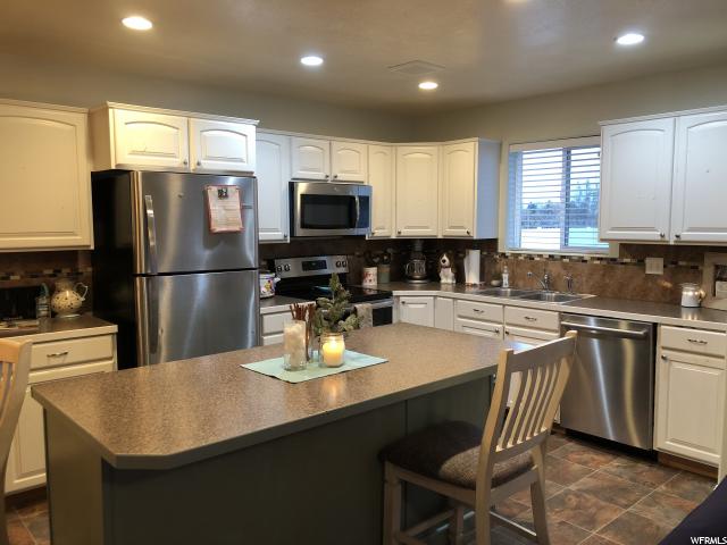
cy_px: 272
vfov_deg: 49.7
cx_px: 364
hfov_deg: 63.4
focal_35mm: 28
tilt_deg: -3.6
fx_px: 588
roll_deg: +0.1
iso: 50
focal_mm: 4
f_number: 1.8
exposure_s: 1/15
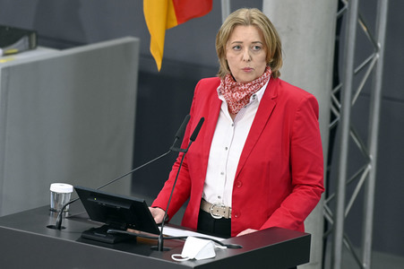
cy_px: 134
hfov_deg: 5.4
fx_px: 4261
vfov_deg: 3.6
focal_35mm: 380
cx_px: 202
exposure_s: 1/400
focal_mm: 380
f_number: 5.6
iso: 8000
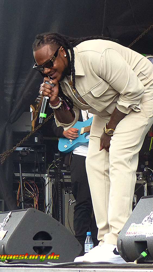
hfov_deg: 20.4
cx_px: 80
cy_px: 136
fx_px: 426
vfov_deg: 35.5
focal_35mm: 59
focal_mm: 9.8
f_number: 2.8
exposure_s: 1/60
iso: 250
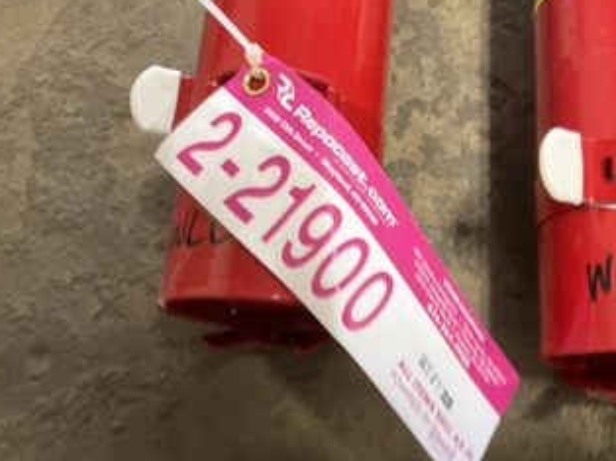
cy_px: 239
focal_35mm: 37
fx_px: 658
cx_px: 365
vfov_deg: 38.6
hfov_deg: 49.9
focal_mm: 3
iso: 200
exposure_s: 1/40
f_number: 1.8
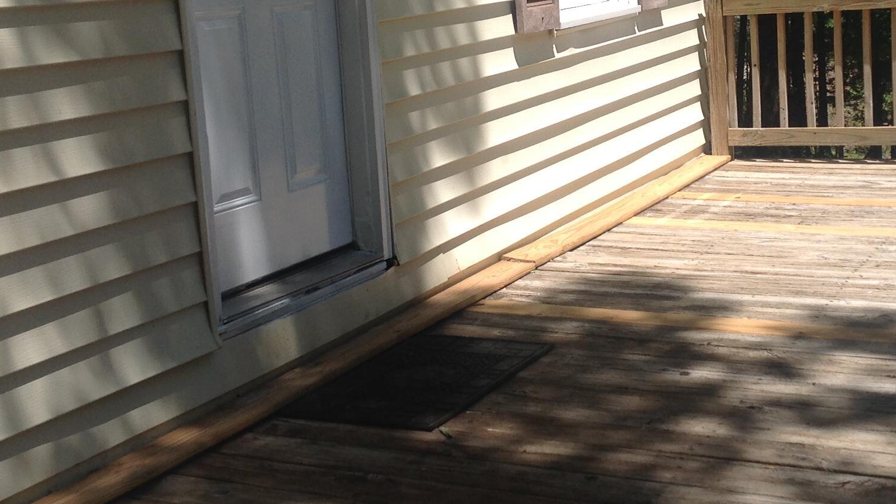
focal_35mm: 66
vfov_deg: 18.2
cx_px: 559
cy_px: 165
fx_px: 1568
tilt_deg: -9.2
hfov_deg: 31.7
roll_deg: +3.4
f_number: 2.4
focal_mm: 4.28
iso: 50
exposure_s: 1/1592
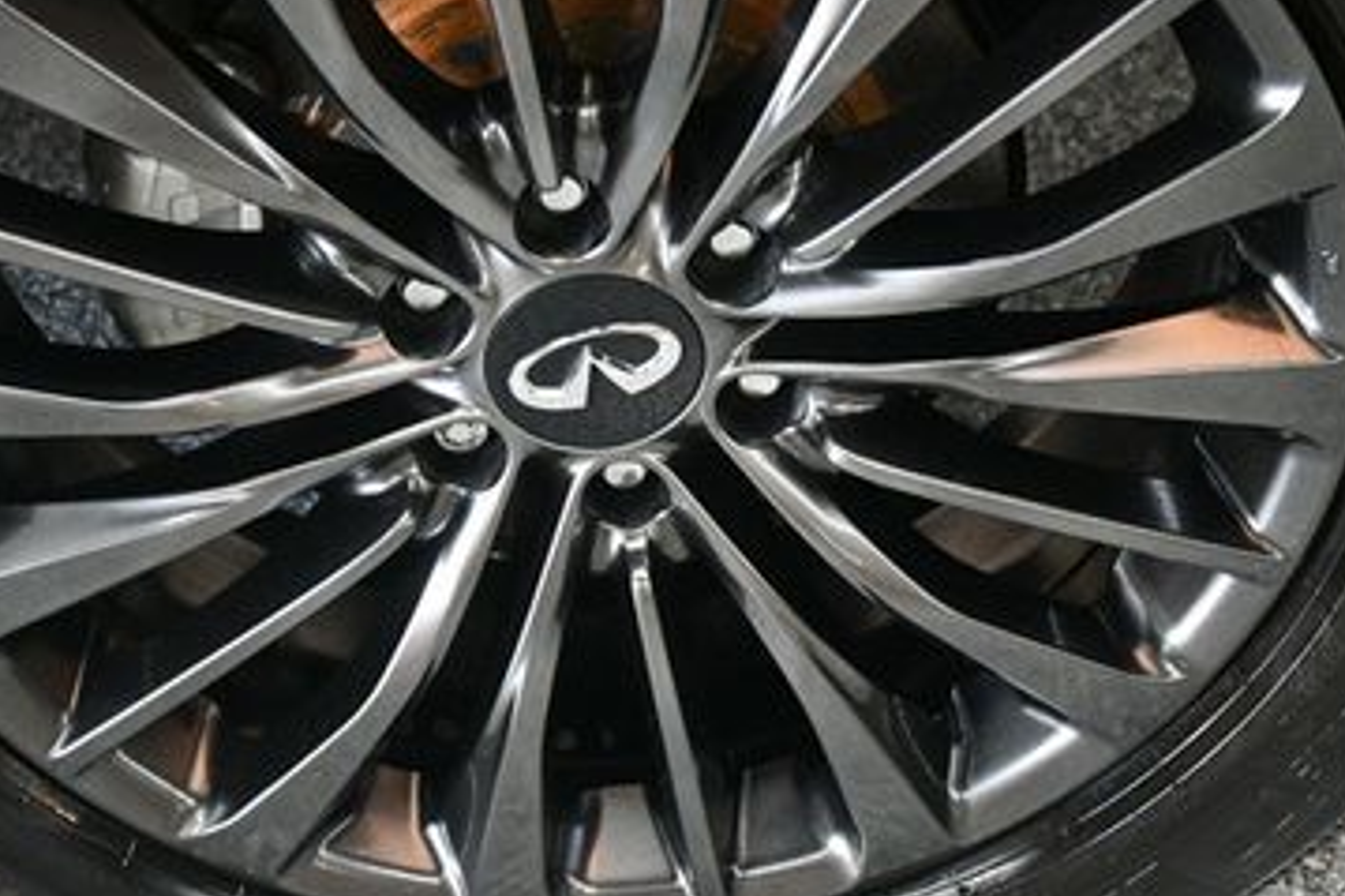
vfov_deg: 15.0
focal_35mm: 91
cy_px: 229
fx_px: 3398
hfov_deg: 22.4
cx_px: 558
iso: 3200
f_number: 4.2
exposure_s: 1/100
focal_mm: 34
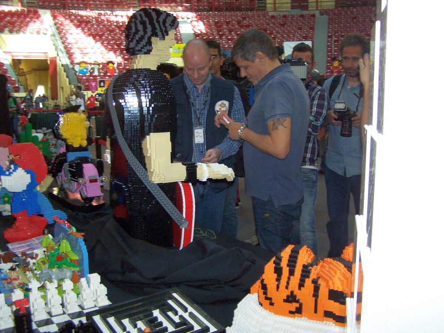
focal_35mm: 38
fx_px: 487
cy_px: 166
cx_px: 222
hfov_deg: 49.0
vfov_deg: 37.7
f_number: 2.8
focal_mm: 6.3
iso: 140
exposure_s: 1/60
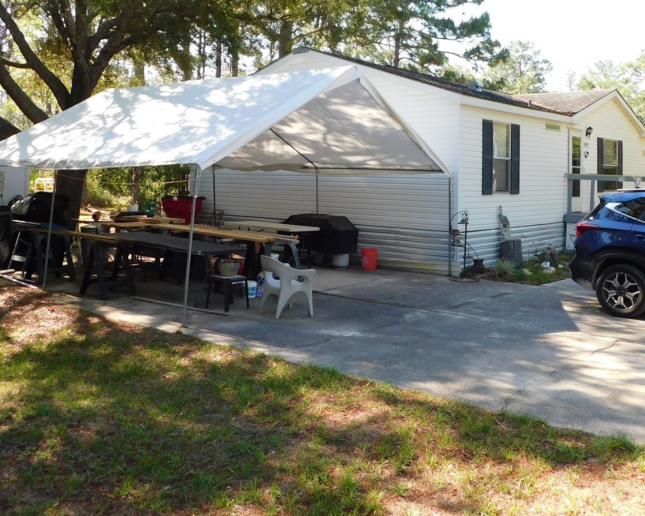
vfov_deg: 39.4
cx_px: 330
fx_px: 706
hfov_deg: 49.1
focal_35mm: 37
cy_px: 152
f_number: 3
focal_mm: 4
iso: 125
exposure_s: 1/250
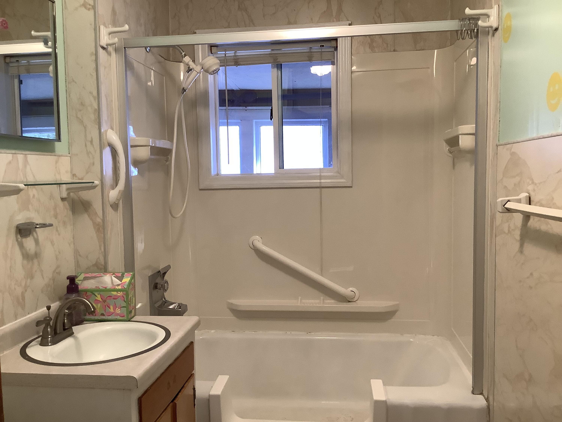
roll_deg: +0.6
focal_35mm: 31
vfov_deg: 45.4
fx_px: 503
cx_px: 281
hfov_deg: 58.4
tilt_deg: -4.7
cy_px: 211
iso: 160
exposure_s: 1/60
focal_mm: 3.3
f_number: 2.4
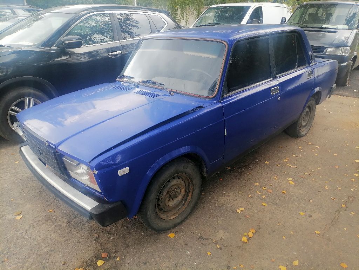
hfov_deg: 67.3
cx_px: 180
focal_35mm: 26
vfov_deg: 53.1
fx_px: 270
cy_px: 135
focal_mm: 4.25
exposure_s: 1/106
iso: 50
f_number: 1.8
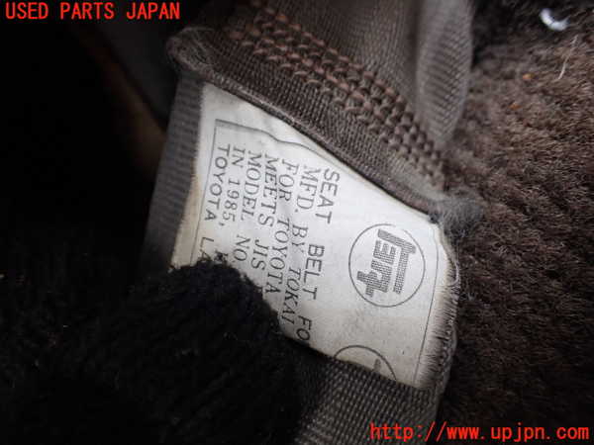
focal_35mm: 30
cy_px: 222
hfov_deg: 60.0
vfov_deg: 46.8
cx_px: 297
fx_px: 515
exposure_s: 1/125
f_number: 2.3
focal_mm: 5.4
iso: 250
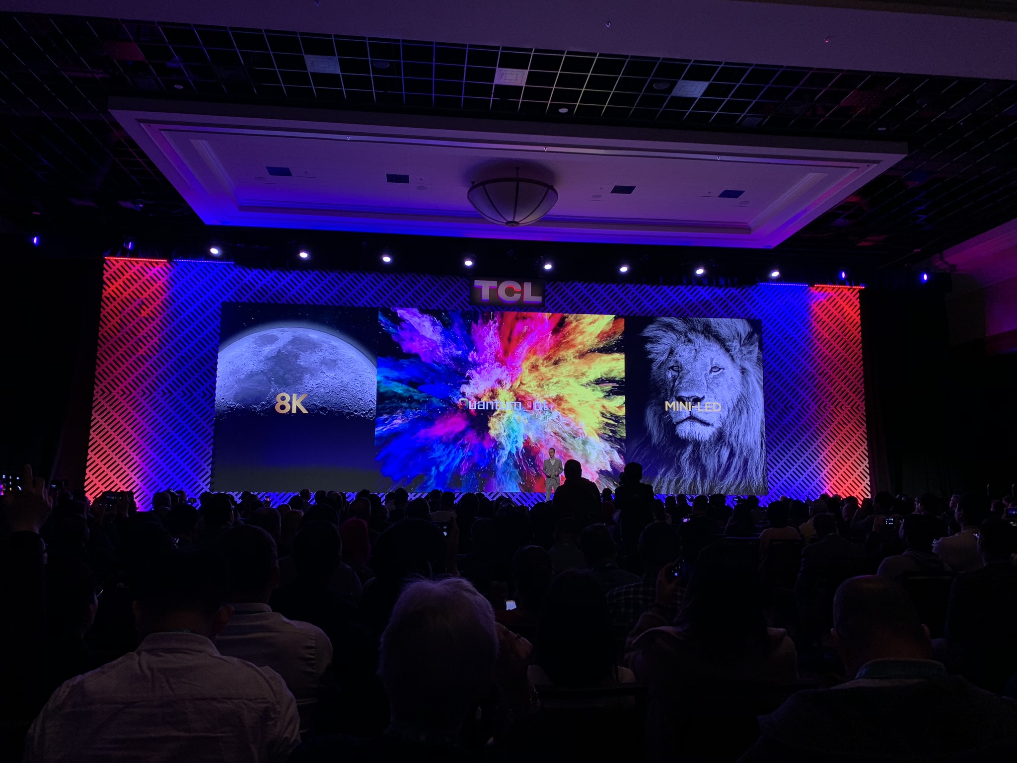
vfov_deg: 53.1
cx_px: 508
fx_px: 764
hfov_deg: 67.3
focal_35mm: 26
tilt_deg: +7.7
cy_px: 382
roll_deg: -0.2
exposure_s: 1/49
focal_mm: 4.25
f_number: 1.8
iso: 50
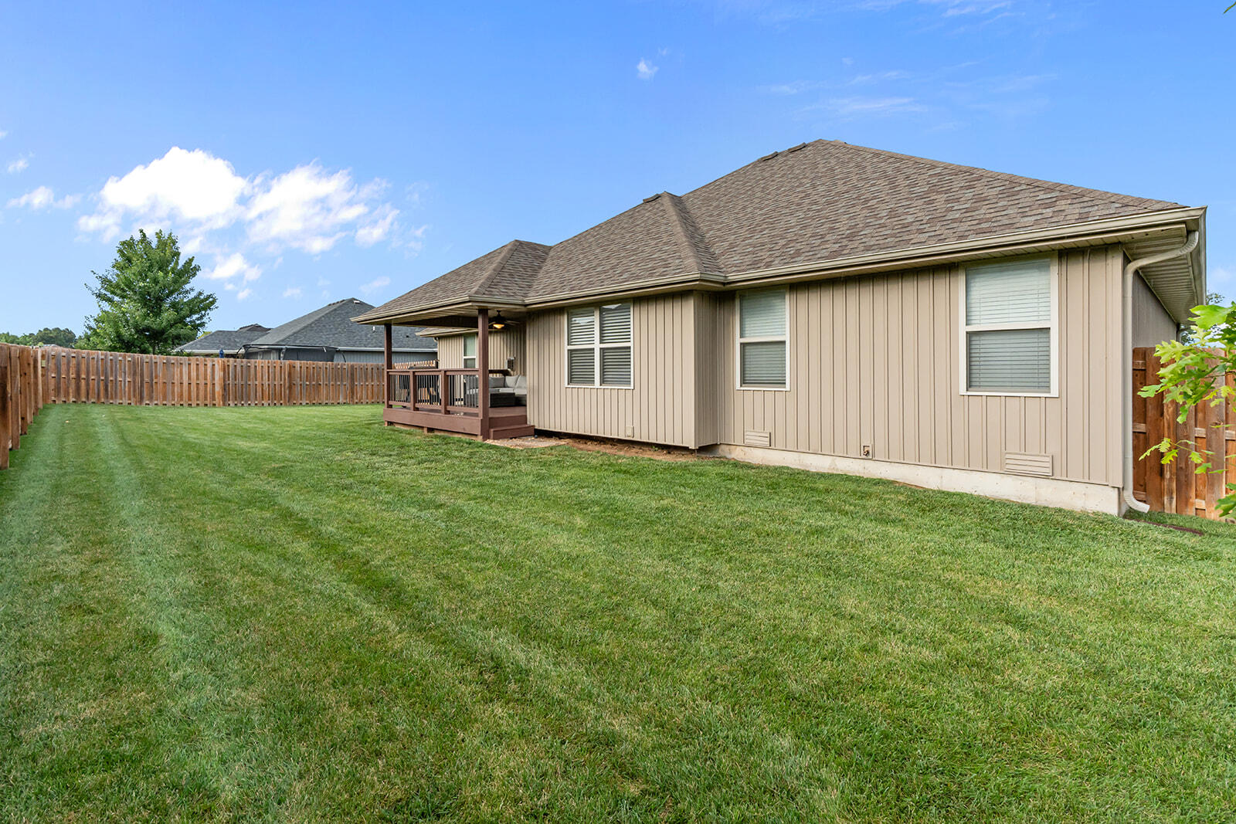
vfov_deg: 73.8
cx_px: 618
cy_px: 412
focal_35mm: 16
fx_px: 549
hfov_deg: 96.7
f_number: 16
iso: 640
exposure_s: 1/200
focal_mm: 16
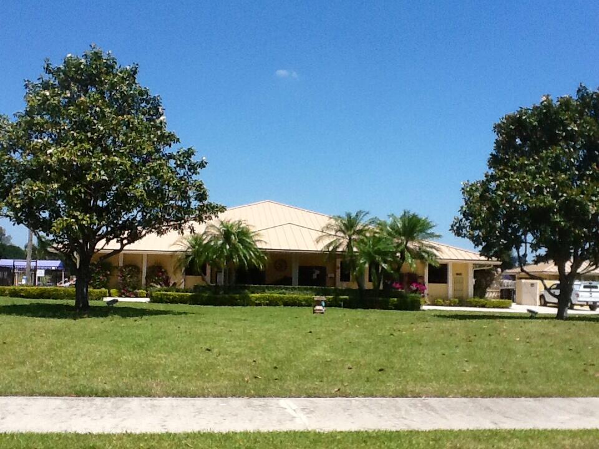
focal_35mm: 44
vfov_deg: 32.9
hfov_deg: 42.9
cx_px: 300
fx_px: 761
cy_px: 224
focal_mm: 2.03
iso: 50
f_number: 2.4
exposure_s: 1/2058
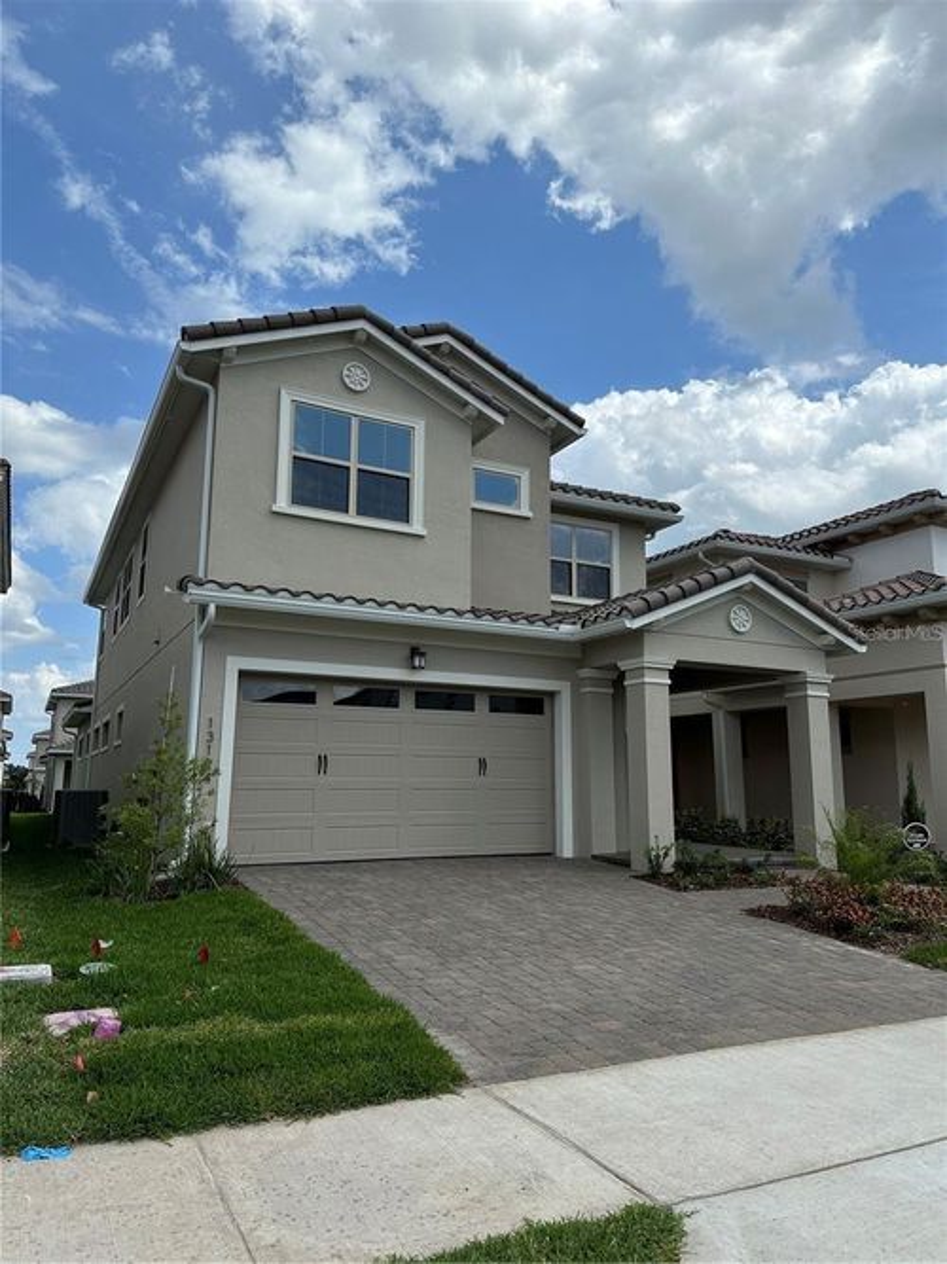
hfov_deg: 56.8
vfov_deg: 71.6
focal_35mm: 24
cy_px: 632
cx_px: 474
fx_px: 876
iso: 80
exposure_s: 1/10753
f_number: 1.78
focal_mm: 6.86
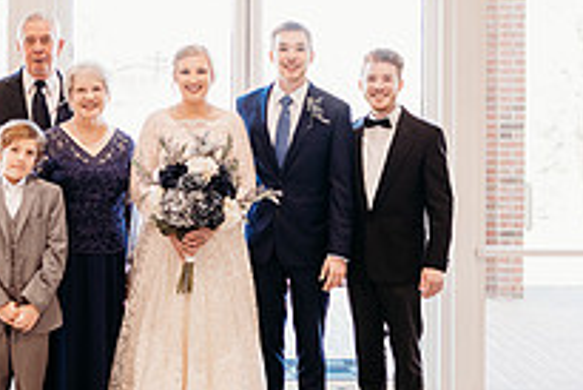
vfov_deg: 19.9
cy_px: 101
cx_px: 213
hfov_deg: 29.5
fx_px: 1102
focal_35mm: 68
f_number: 2
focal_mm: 24
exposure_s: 1/160
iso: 400
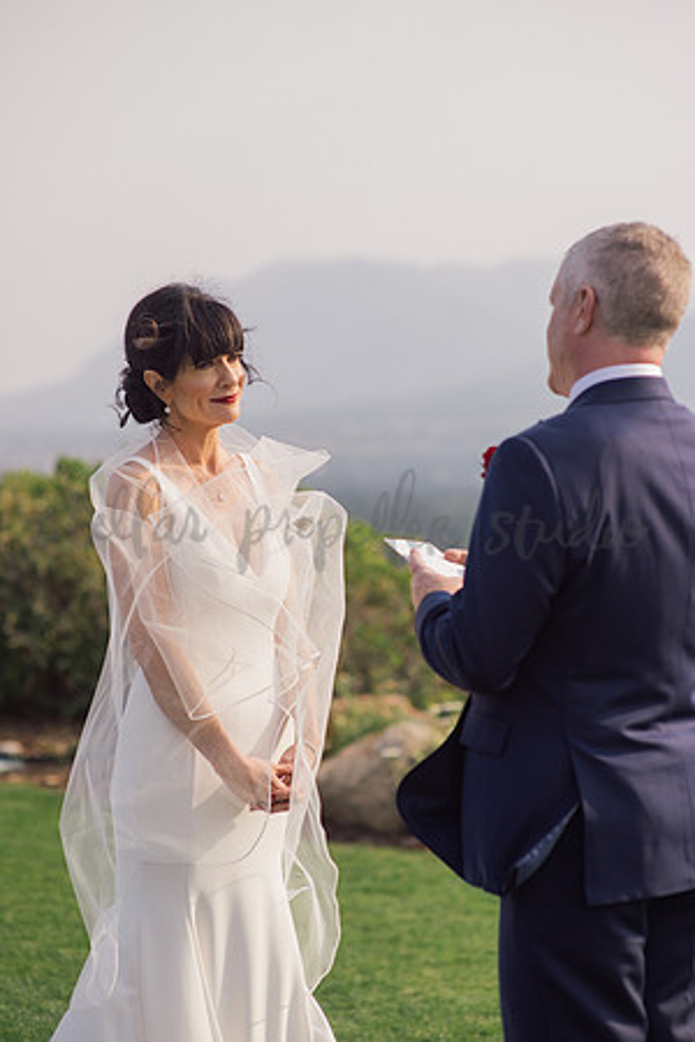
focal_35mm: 85
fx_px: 2461
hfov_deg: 16.1
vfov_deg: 23.9
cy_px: 521
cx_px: 348
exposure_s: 1/2000
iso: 160
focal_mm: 85
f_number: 2.5
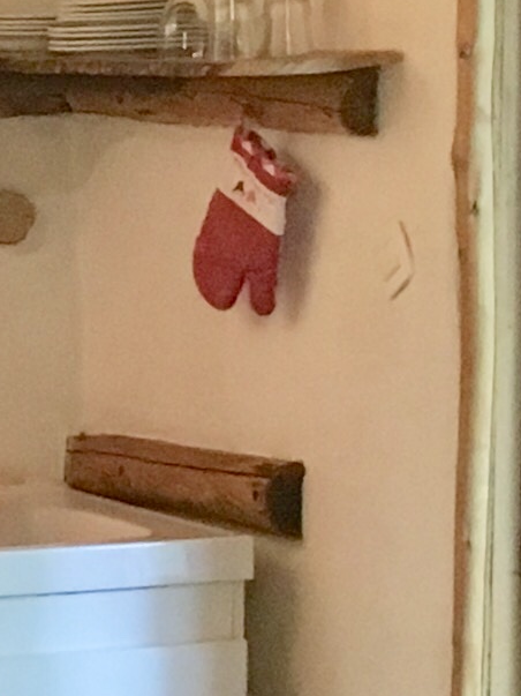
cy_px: 642
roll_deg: +1.5
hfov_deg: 7.2
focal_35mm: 194
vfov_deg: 10.1
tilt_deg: -7.5
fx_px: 3895
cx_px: -710
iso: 200
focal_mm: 4.15
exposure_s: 1/33
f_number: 2.2
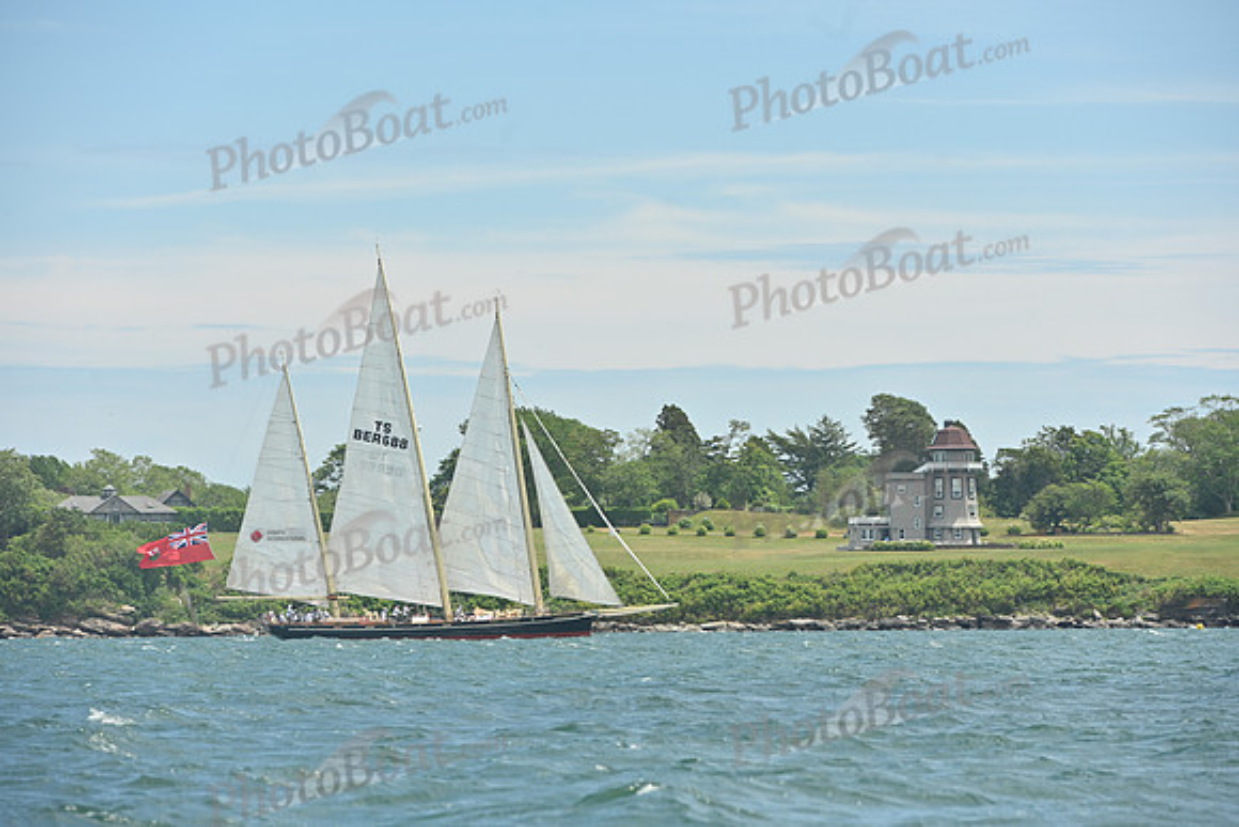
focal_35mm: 200
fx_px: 6885
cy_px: 414
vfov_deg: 6.9
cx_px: 620
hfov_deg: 10.3
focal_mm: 200
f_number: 7.1
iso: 250
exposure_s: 1/1250
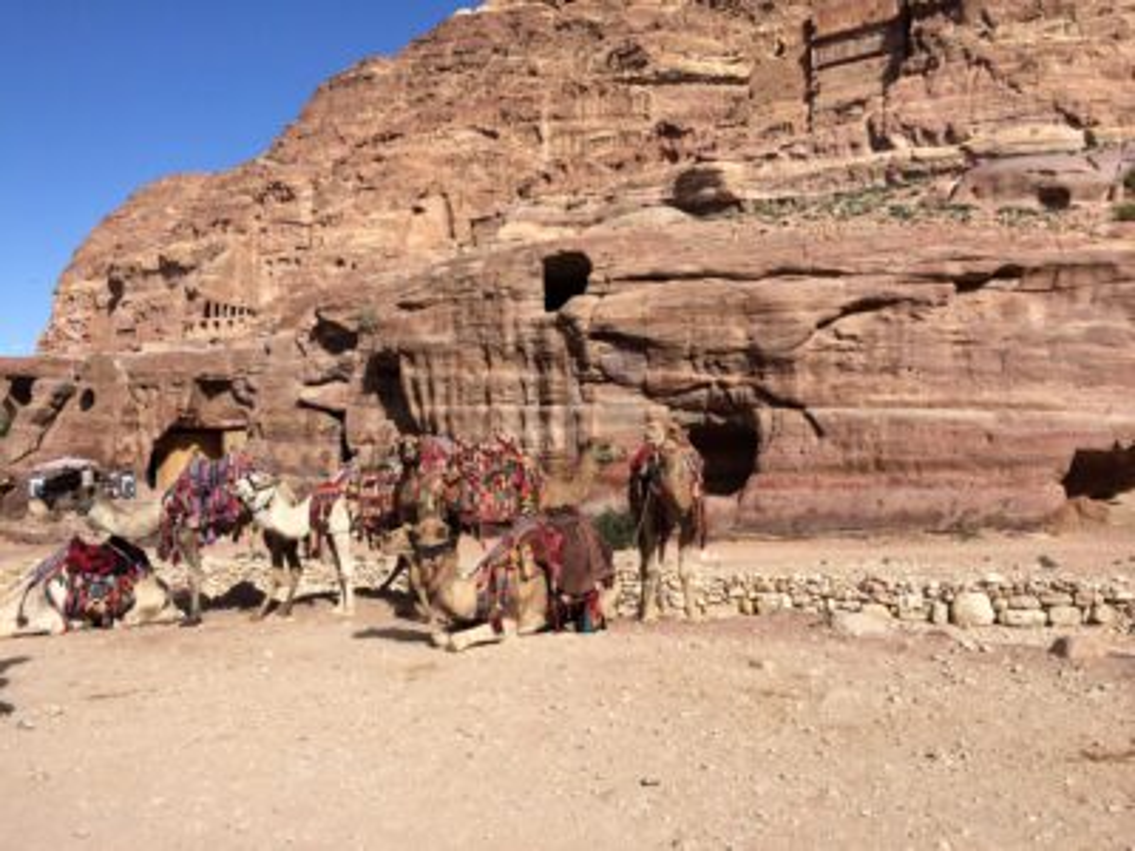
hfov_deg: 60.0
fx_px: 984
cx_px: 568
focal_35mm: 30
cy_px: 426
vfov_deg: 46.8
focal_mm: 4.12
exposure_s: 1/2283
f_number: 2.2
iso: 40
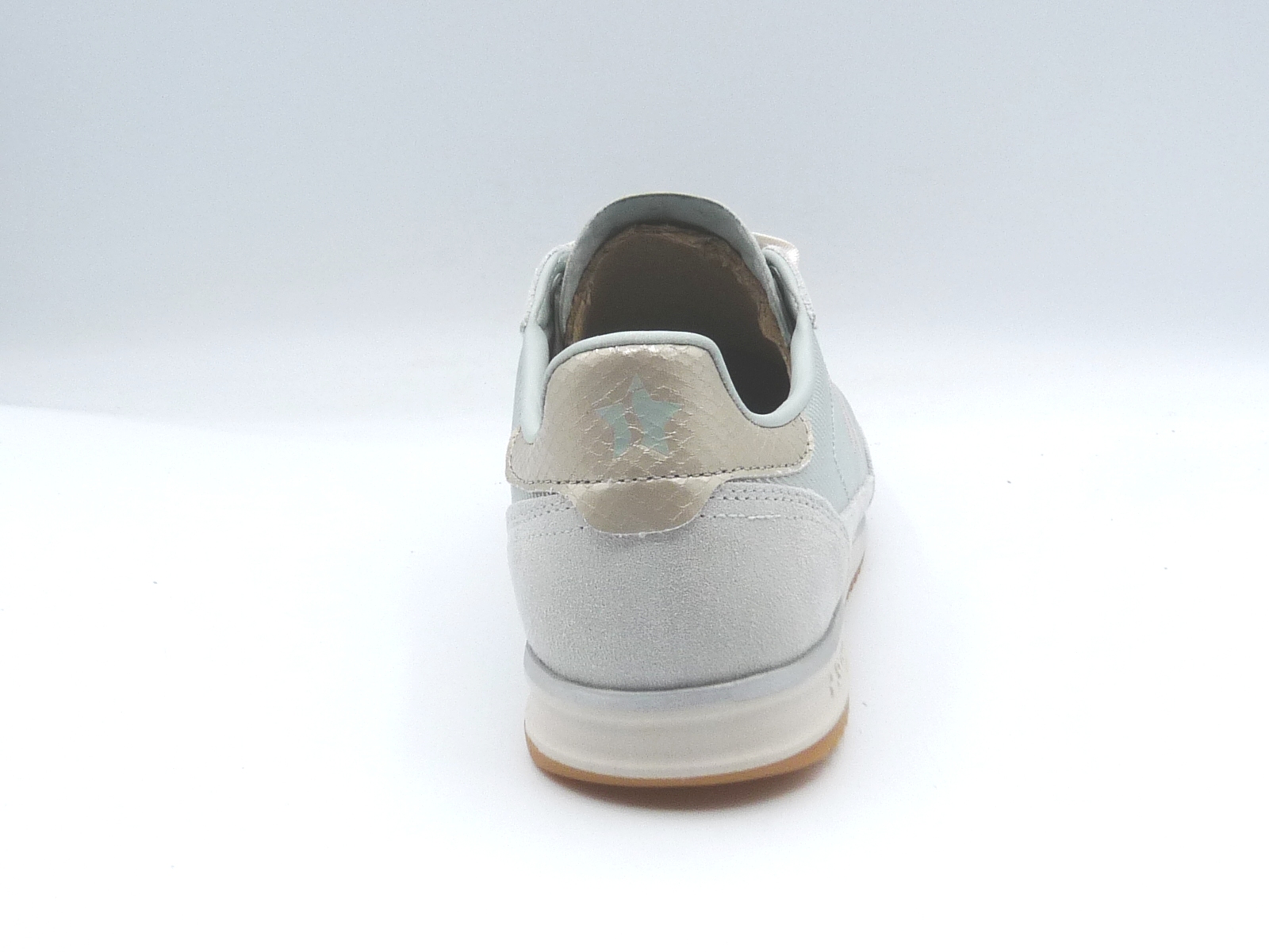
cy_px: 476
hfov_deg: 39.7
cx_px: 634
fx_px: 1760
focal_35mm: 48
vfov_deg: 30.3
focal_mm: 4.8
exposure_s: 1/200
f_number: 5.6
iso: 100
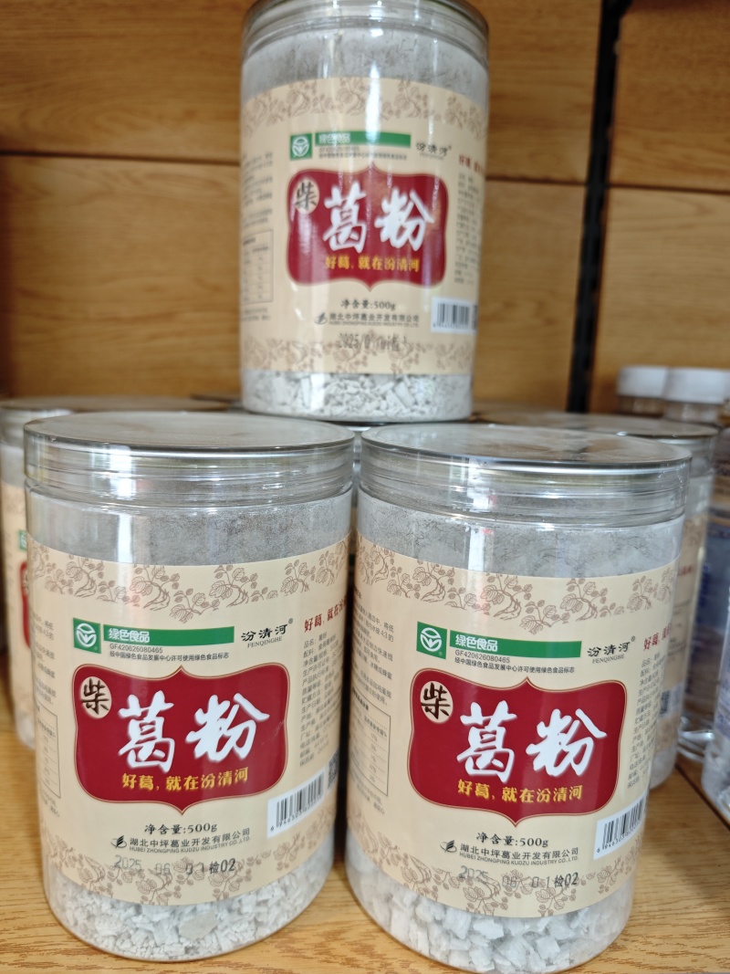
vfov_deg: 73.9
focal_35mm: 23
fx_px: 647
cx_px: 365
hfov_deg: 58.9
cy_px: 487
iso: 400
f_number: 1.62
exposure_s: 1/100
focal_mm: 6.55
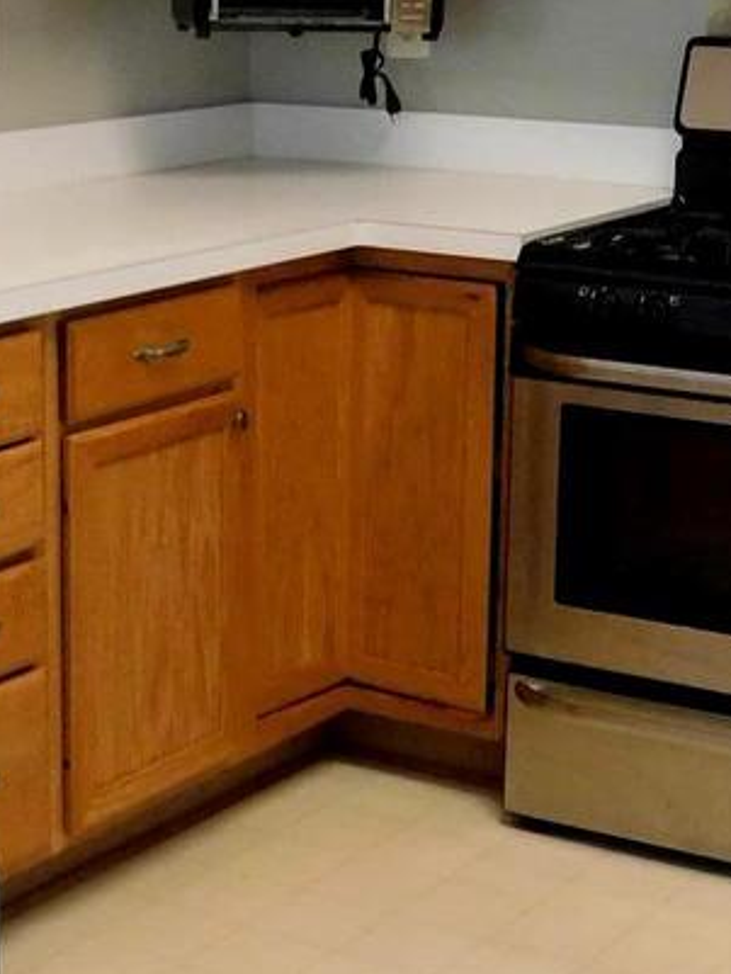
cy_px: 420
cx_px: 321
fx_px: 2476
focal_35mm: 88
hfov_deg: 16.8
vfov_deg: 22.2
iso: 400
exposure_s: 1/20
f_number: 3
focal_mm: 4
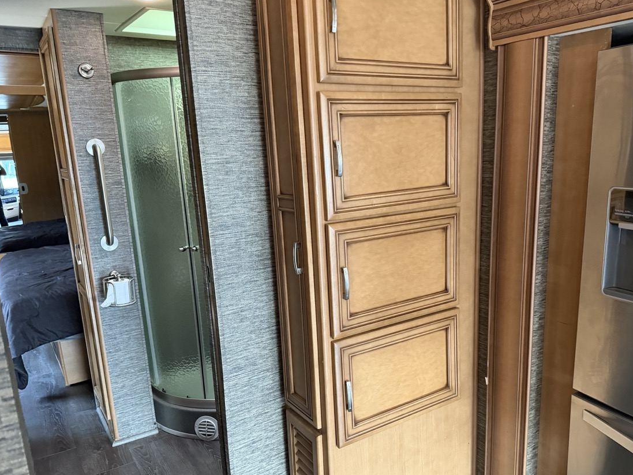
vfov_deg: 49.7
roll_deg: +3.4
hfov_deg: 63.2
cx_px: 355
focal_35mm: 28
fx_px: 512
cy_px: 264
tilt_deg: -8.6
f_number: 1.78
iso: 800
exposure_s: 1/56
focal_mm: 6.76
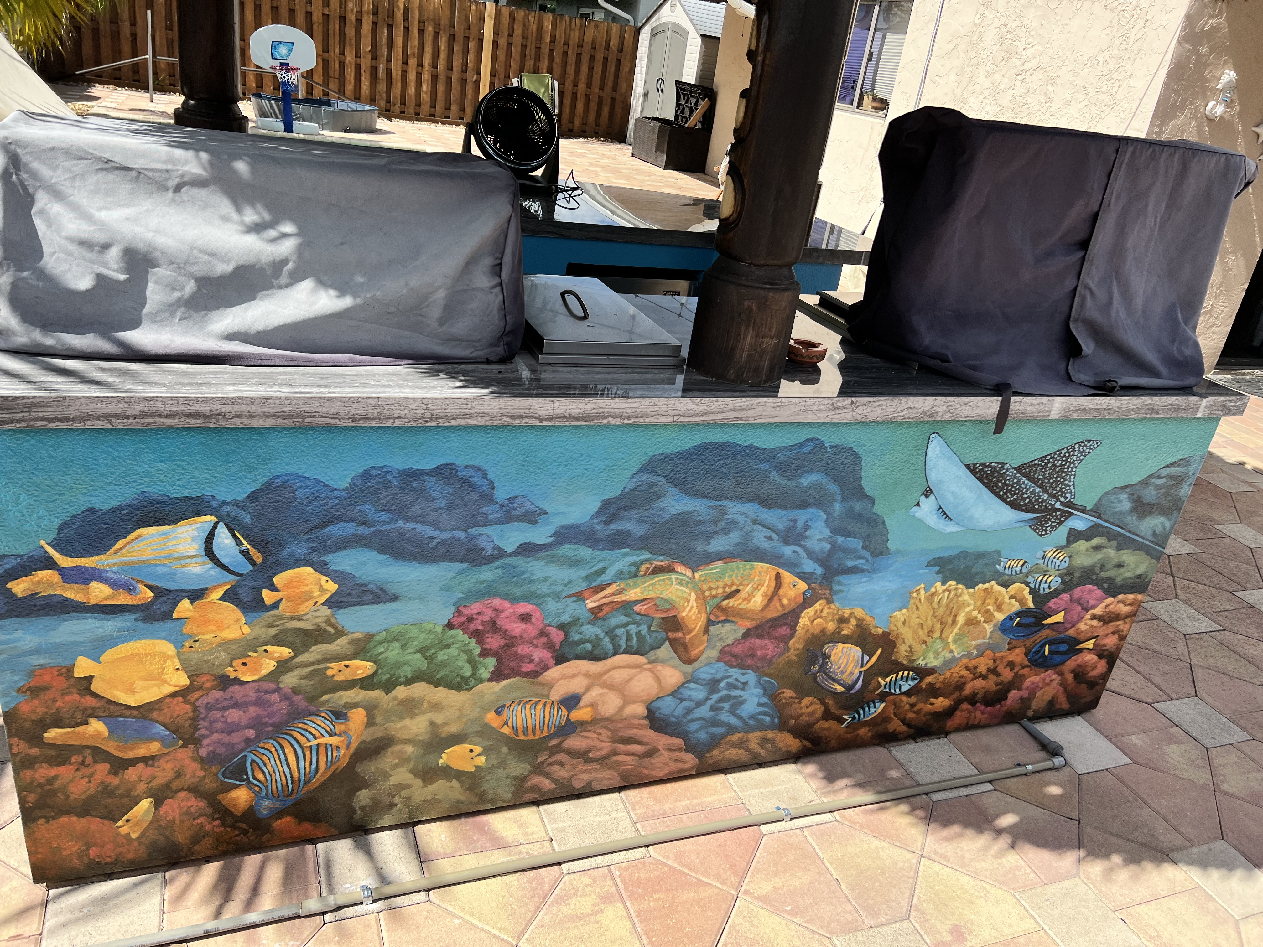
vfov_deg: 53.1
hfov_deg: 67.3
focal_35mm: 26
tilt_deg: -26.5
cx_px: 632
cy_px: 474
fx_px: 949
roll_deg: -9.2
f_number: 1.5
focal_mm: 5.7
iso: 50
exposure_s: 1/2045
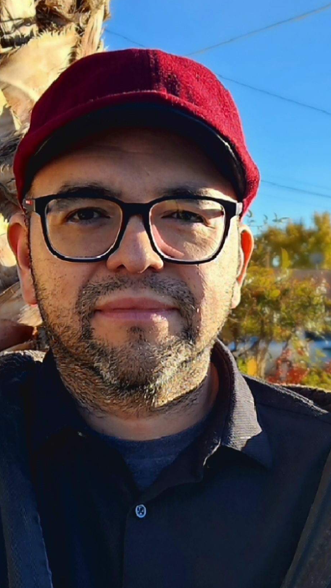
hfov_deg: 44.1
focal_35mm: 26
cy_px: 291
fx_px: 406
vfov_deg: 71.9
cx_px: 130
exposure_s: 1/294
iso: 12
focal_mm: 6.4
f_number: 1.8
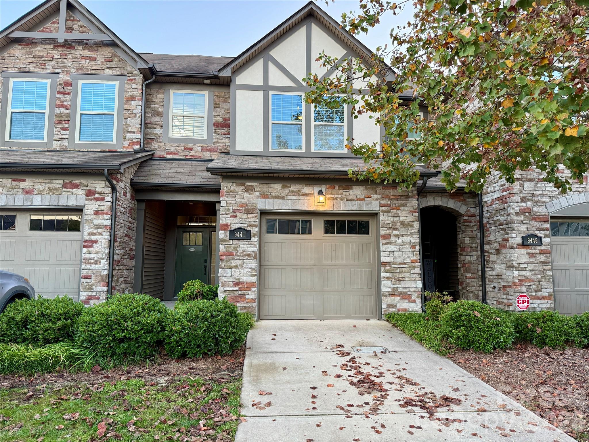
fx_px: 408
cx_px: 294
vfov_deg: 56.8
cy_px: 221
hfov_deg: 71.6
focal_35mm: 24
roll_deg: -1.0
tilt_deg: +5.7
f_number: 1.78
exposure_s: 1/121
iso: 200
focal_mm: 6.76
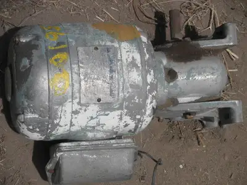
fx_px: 771
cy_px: 92
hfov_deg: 18.2
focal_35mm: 108
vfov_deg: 13.7
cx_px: 124
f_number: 12.4
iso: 64
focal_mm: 19.1
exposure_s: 1/200
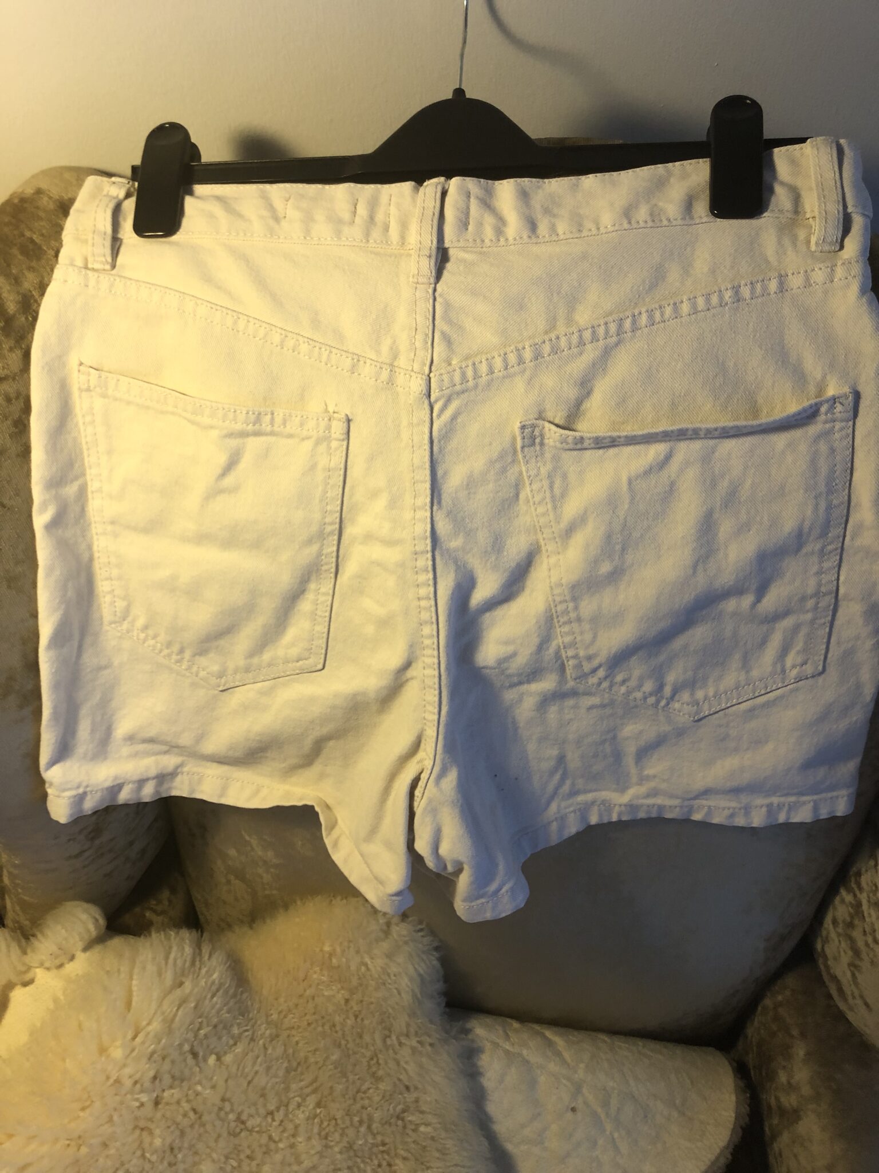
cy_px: 586
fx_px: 948
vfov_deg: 63.4
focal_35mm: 28
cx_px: 440
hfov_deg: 49.7
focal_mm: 3.99
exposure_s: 1/24
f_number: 1.8
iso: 40
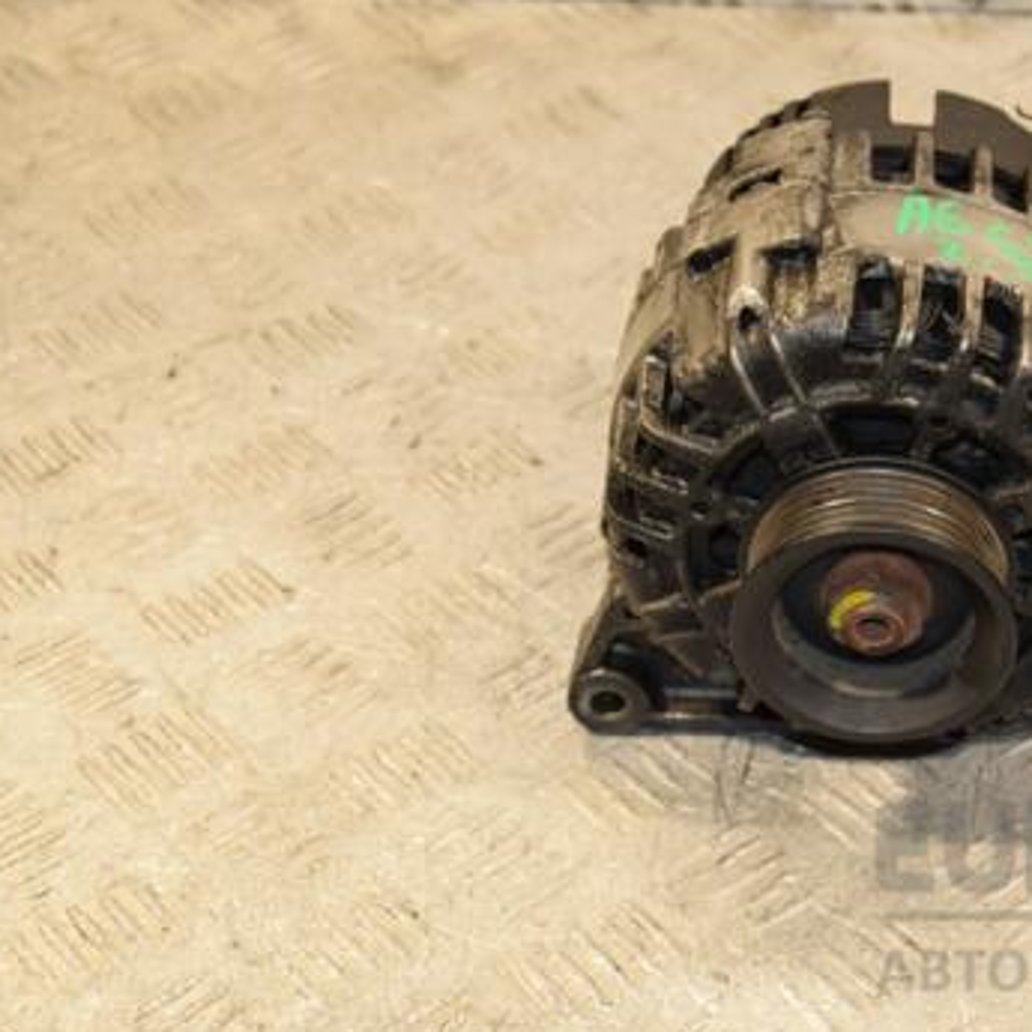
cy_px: 449
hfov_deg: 17.3
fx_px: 3364
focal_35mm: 100
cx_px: 820
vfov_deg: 17.4
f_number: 5.6
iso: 800
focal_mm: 45
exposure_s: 1/200
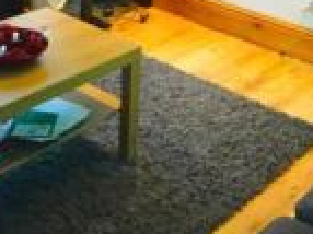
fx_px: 596
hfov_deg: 29.4
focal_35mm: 66
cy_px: -182
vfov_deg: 17.9
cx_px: 169
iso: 3200
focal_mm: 10
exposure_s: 1/60
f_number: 4
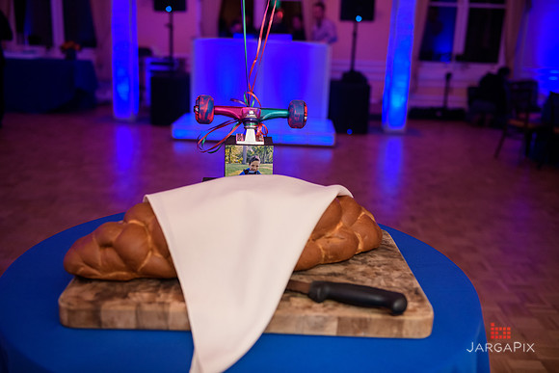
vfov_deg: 35.1
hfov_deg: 50.7
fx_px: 590
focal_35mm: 38
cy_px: 186
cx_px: 280
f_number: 3.2
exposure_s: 1/125
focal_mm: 38
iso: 1600
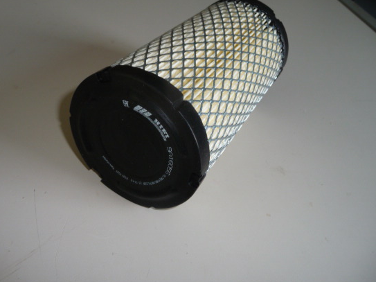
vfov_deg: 42.9
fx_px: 358
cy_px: 141
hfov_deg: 55.1
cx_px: 159
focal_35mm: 33
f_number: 3.3
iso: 100
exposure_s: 1/30
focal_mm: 4.7
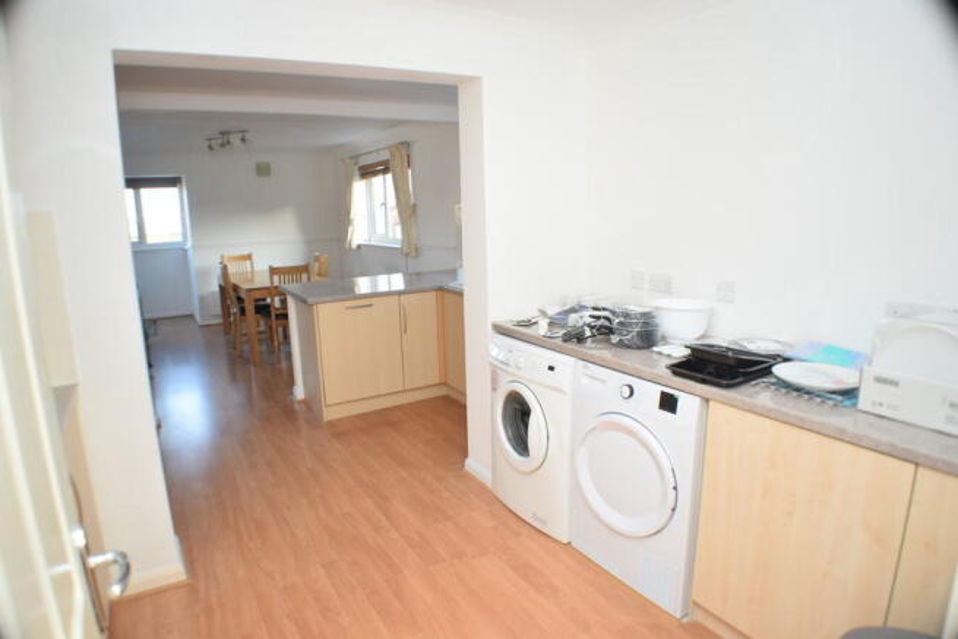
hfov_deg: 67.4
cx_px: 479
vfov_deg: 48.0
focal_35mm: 27
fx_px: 719
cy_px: 320
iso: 400
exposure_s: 1/60
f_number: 4
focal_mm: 18
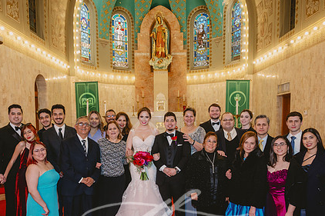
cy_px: 146
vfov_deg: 39.4
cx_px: 156
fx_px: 298
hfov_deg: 57.2
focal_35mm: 33
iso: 1000
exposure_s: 1/125
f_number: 4
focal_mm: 24
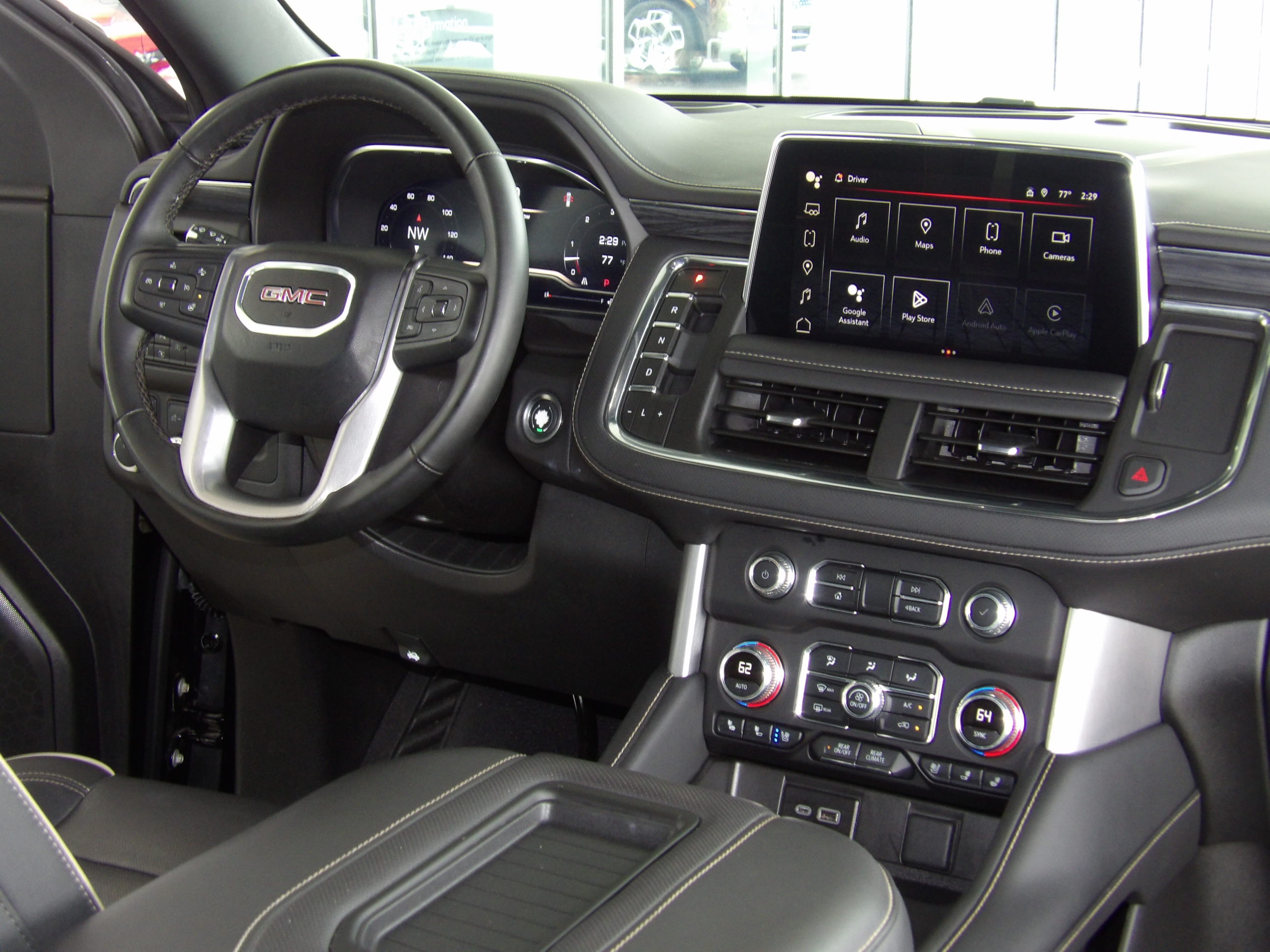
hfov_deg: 36.2
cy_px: 476
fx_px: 1944
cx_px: 635
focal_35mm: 53
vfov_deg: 27.5
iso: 320
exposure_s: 1/30
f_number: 3.9
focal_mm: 9.5
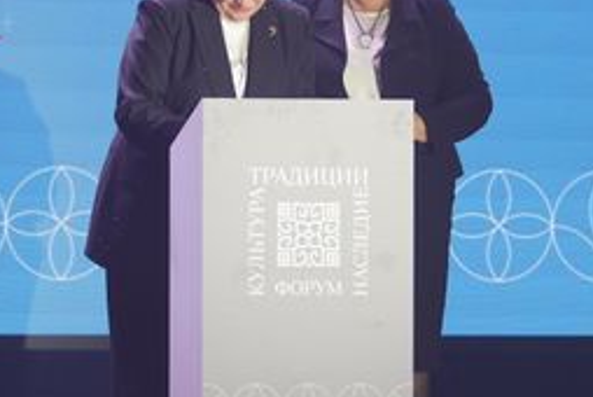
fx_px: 6613
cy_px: 238
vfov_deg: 3.4
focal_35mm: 401
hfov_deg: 5.1
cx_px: 309
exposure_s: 1/320
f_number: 2.8
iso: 500
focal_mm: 146
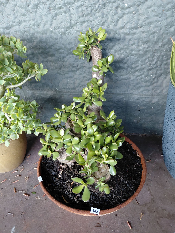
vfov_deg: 69.4
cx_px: 88
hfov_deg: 54.9
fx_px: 169
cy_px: 116
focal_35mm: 25
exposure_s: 1/50.1
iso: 400
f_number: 1.8
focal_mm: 4.69
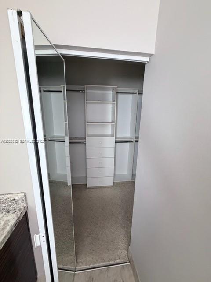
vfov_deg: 102.1
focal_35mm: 14
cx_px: 106
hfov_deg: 85.7
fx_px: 114
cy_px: 141
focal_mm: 2.22
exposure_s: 1/68
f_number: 2.2
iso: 320
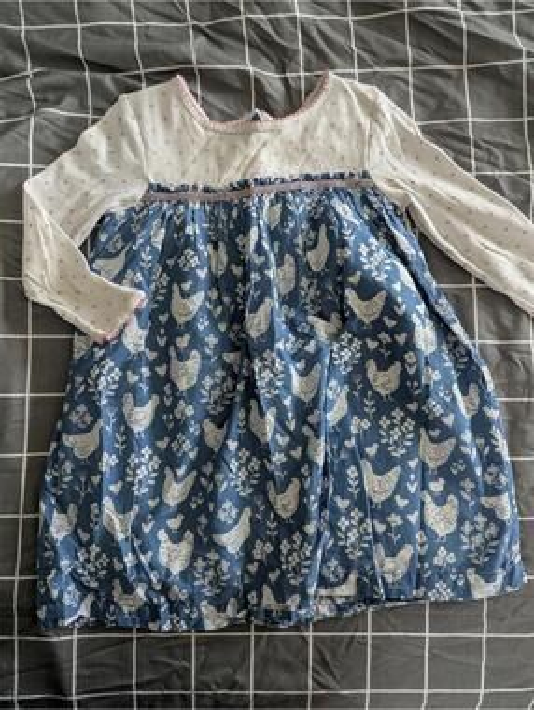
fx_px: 493
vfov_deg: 71.5
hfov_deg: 56.9
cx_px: 267
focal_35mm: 24
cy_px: 355
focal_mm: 6.81
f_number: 1.85
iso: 1975
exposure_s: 1/117
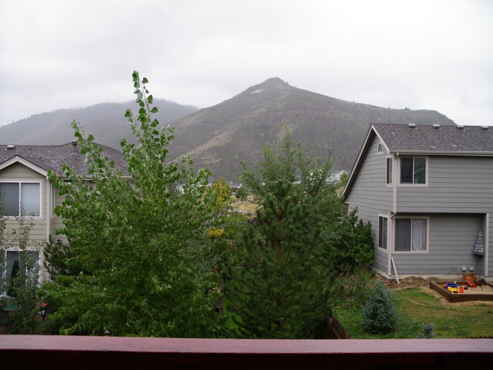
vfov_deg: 38.7
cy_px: 185
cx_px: 246
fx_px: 527
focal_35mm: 37
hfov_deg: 50.1
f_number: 2.8
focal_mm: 7.8
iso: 80
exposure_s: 1/60
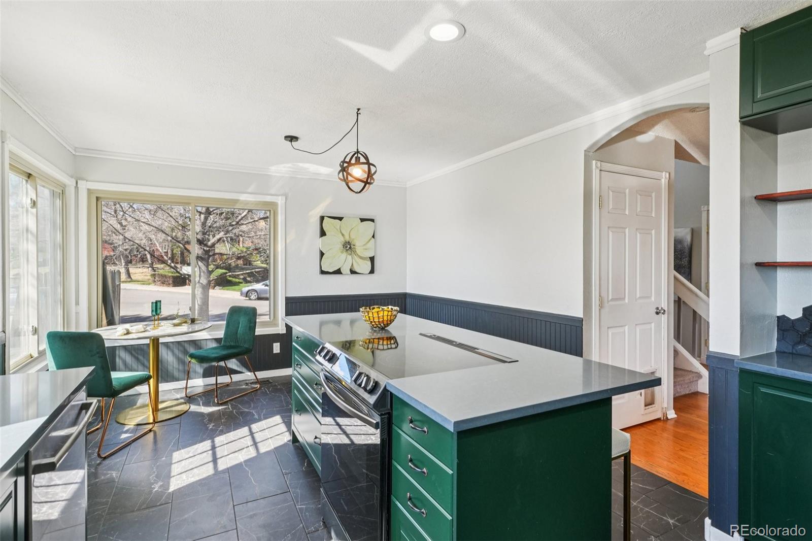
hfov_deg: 95.0
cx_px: 406
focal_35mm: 16
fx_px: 372
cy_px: 270
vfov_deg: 72.0
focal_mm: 11
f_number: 8
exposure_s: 1/30
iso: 200
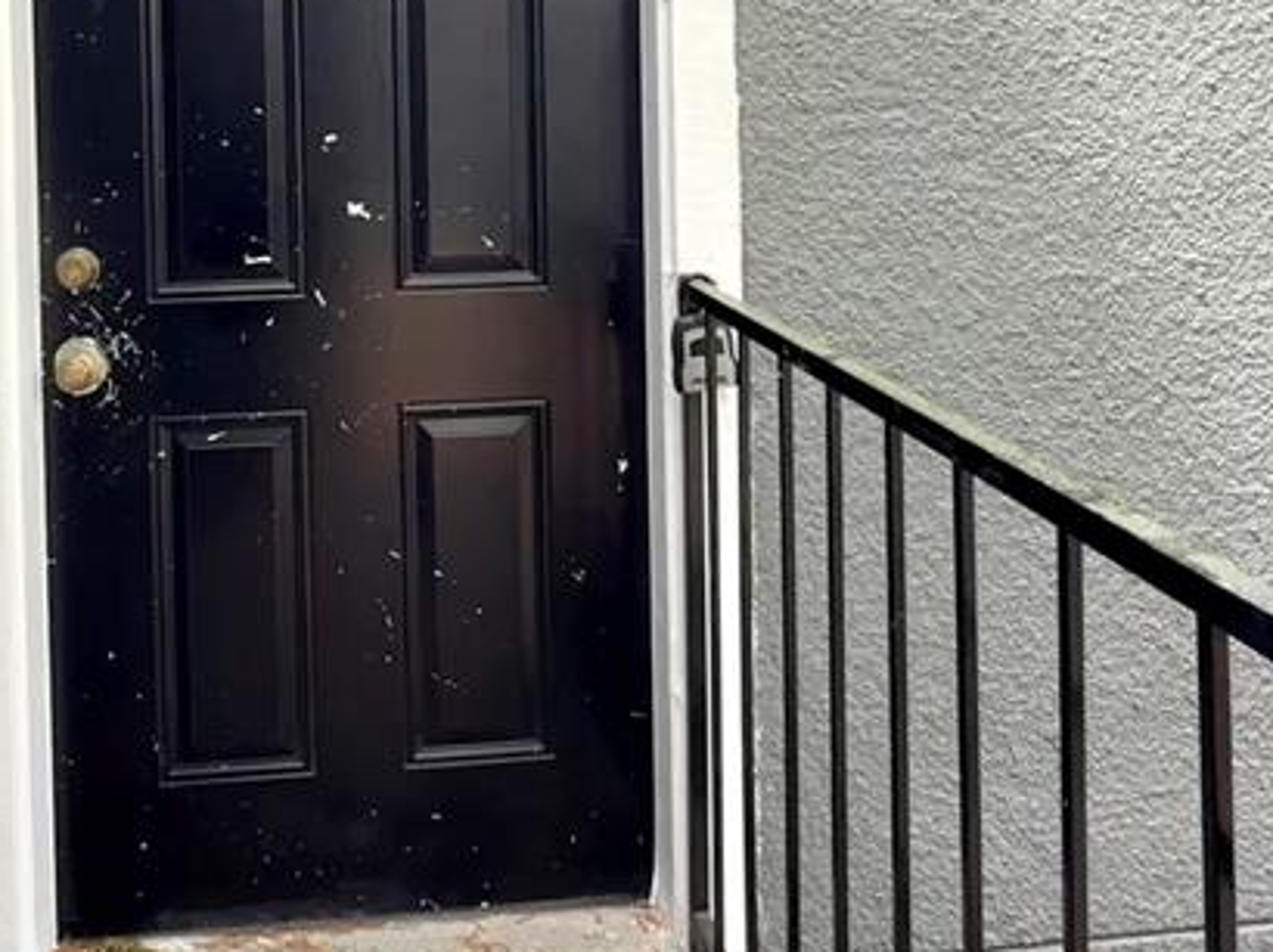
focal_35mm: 35
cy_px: 102
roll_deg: +1.3
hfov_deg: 52.1
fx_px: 1286
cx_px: 481
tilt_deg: -0.3
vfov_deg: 38.0
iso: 50
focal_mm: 2.22
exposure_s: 1/99
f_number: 2.2
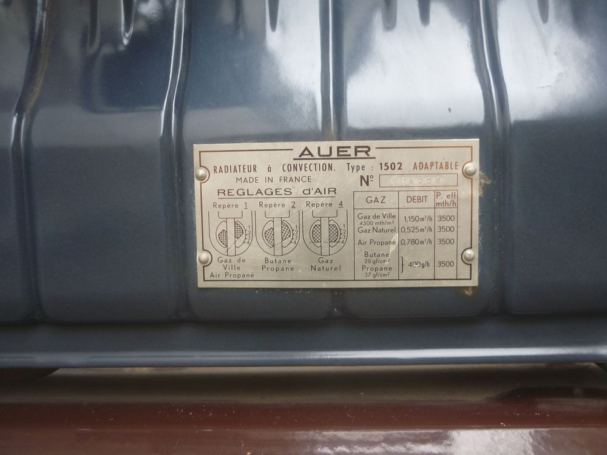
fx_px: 579
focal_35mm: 33
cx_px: 304
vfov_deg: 42.9
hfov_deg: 55.4
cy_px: 228
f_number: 2.8
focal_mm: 5.5
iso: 125
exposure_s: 1/30
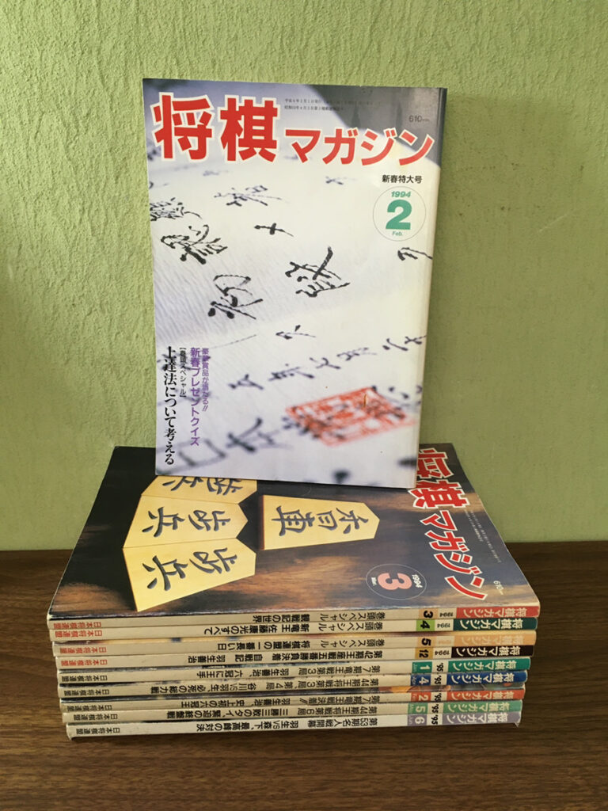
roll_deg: -0.4
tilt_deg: -24.2
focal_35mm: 29
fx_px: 679
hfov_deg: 48.2
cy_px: 406
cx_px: 304
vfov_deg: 61.7
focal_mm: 4.15
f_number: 2.2
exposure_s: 1/30
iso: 80
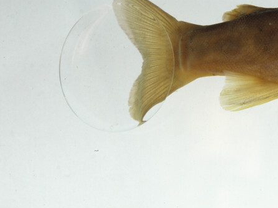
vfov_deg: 9.5
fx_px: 1253
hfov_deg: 12.2
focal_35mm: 156
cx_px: 374
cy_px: 175
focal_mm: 60
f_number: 10
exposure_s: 1/200
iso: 100
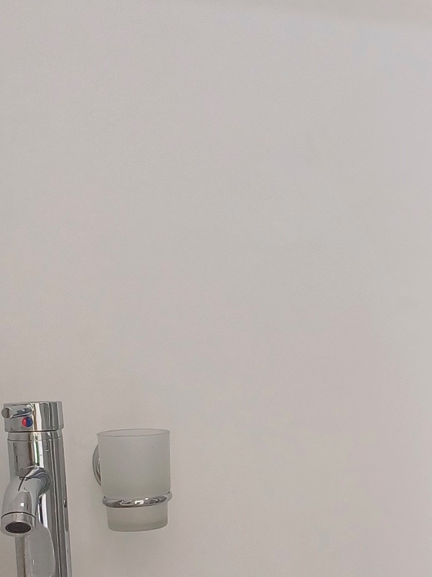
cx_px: 624
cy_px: 443
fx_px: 1315
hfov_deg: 17.1
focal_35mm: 79
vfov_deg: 24.4
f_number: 1.8
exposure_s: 1/60
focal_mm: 4.65
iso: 80
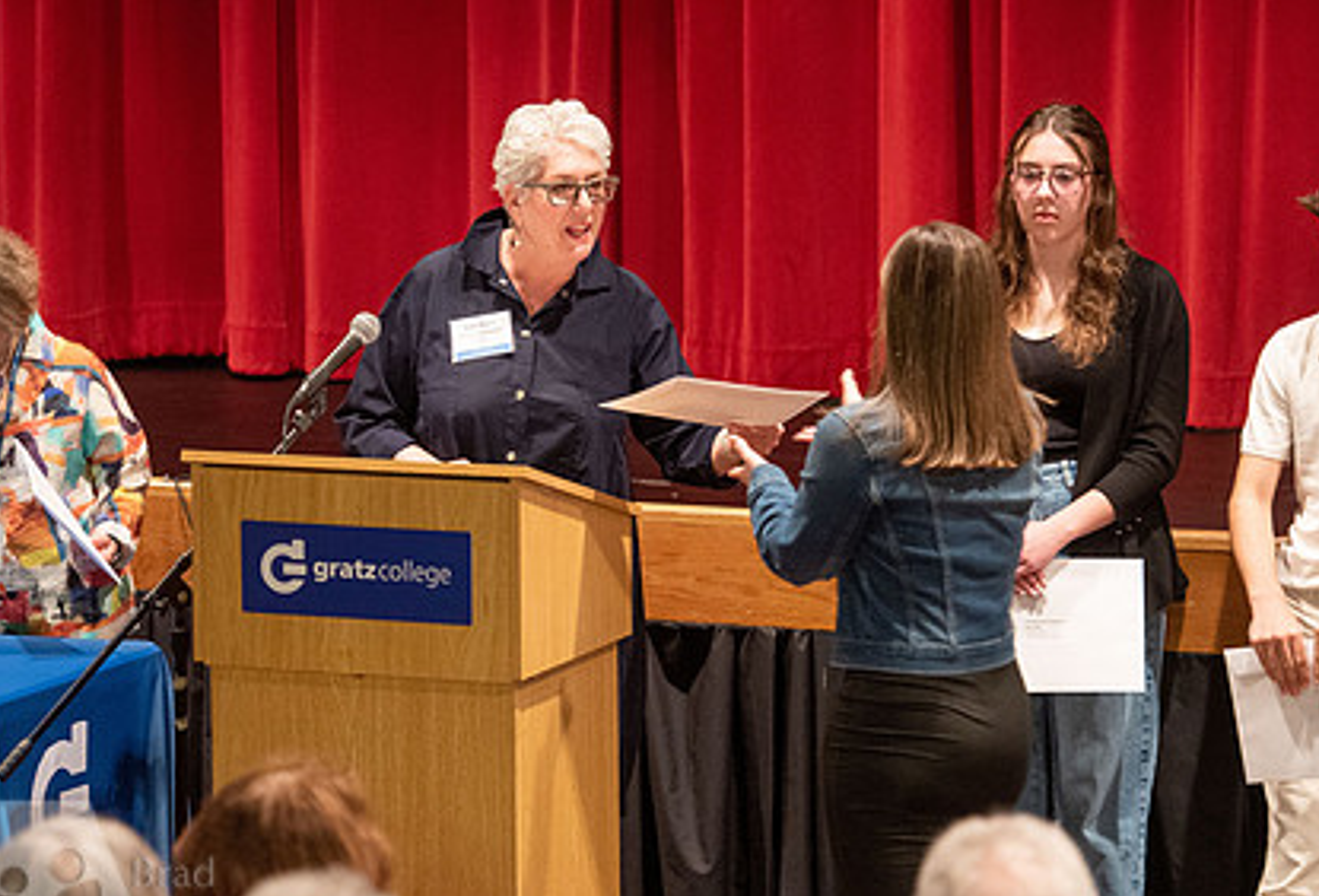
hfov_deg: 11.4
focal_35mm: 180
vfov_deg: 7.7
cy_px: 508
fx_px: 6634
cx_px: 579
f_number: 2.8
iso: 2500
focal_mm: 120
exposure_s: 1/80
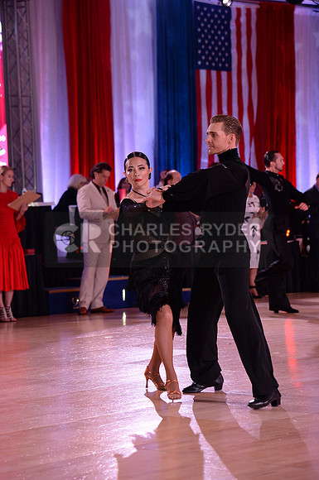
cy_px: 240
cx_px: 160
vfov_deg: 17.1
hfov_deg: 11.4
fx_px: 1600
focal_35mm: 120
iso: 2000
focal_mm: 120
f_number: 5
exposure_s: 1/250
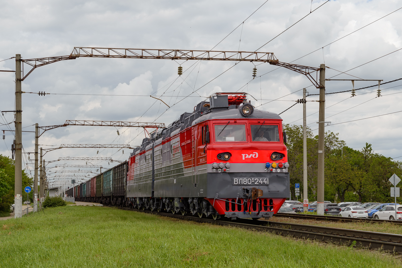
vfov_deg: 20.9
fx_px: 726
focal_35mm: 65
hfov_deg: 31.0
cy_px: 134
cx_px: 201
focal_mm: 65
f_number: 7.1
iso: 125
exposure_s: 1/500
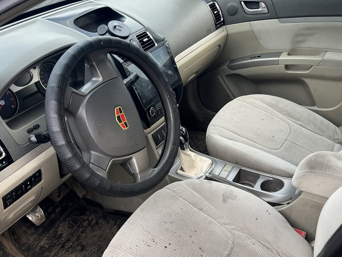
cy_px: 158
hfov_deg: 50.1
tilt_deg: -35.8
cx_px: 164
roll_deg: +4.1
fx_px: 366
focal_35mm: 37
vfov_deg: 38.5
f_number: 1.5
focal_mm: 5.7
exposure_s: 1/121
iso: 80
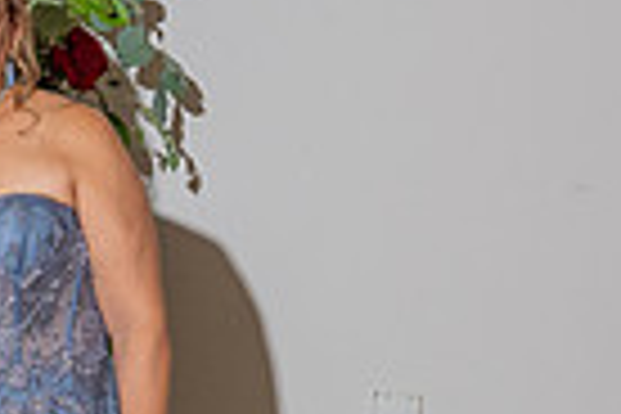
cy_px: 367
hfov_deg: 11.4
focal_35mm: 168
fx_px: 2898
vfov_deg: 8.1
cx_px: -495
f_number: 5.6
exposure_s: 1/200
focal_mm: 40
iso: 800
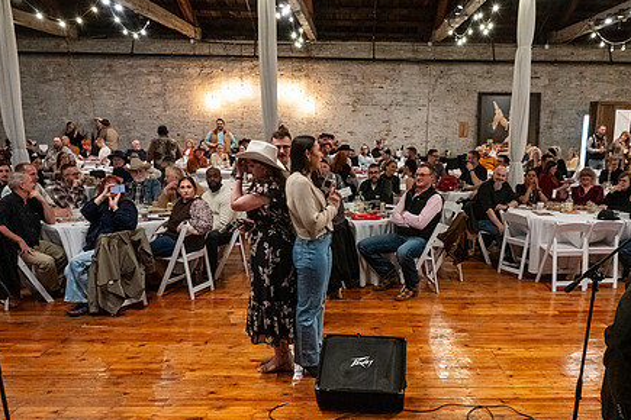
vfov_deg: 40.9
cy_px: 257
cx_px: 370
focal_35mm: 32
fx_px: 561
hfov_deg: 58.4
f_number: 6.3
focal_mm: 24
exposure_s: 1/40
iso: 6400
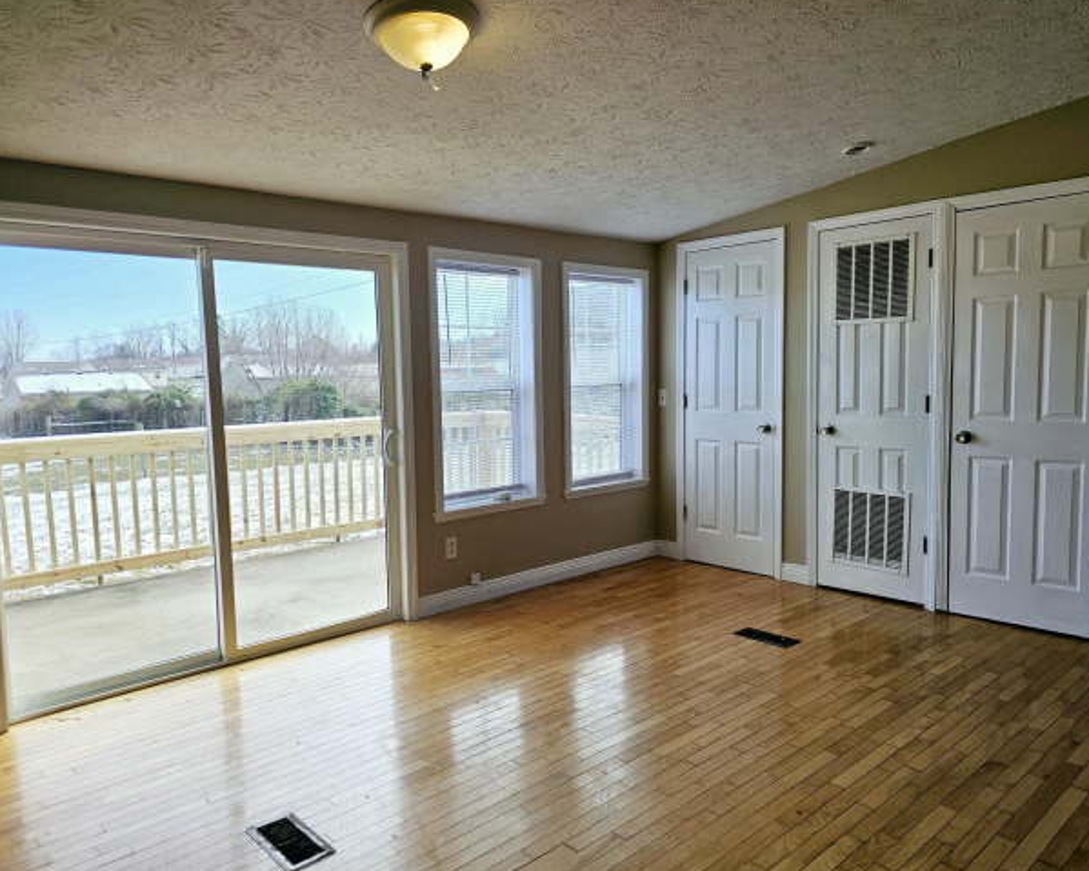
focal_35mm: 25
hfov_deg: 68.1
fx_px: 806
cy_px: 444
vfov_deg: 56.8
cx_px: 544
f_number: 1.7
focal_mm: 6.3
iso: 20
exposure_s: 1/222
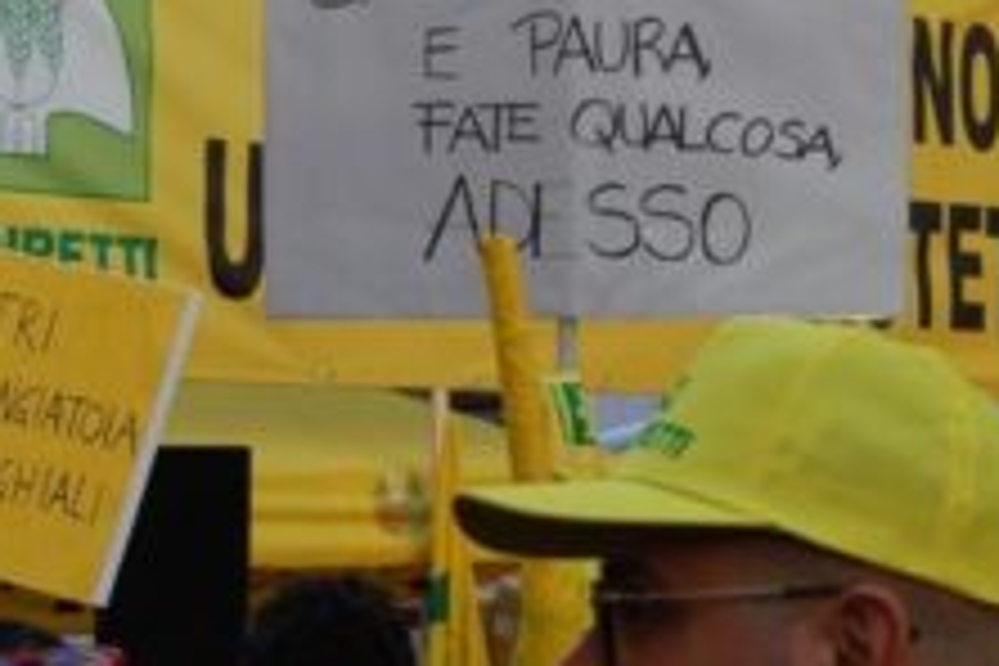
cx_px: 576
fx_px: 3163
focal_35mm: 114
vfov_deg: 12.0
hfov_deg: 17.9
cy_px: 130
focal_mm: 26
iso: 200
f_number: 6.3
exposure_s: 1/160
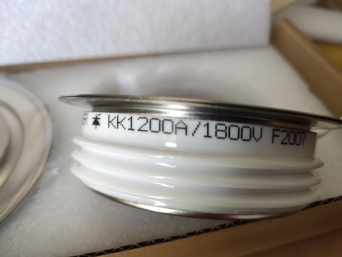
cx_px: 171
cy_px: 128
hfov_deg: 61.7
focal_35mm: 29
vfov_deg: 48.2
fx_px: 287
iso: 116
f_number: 1.8
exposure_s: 1/100
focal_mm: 4.27
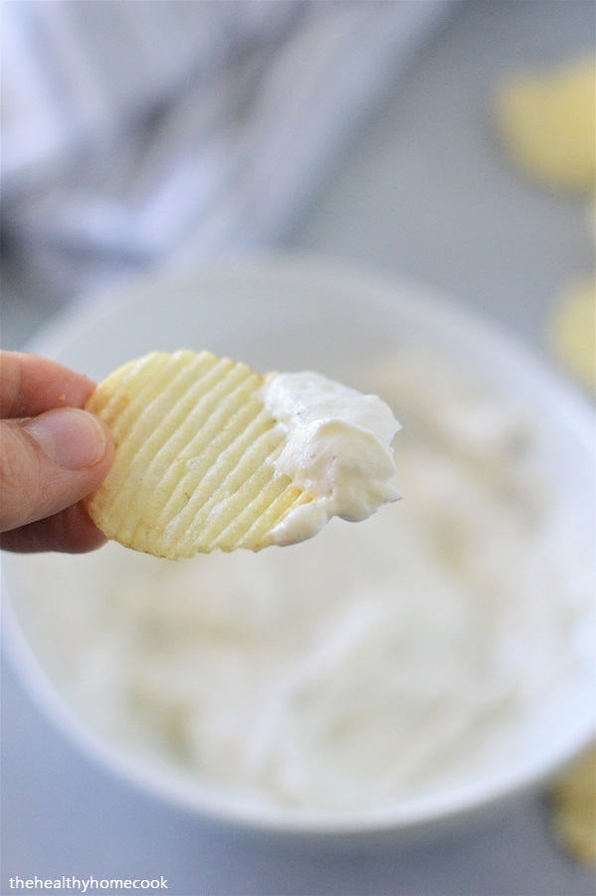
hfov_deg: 18.2
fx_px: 1865
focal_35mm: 75
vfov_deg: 27.0
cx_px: 298
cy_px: 448
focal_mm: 50
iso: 1400
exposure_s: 1/500
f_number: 2.8
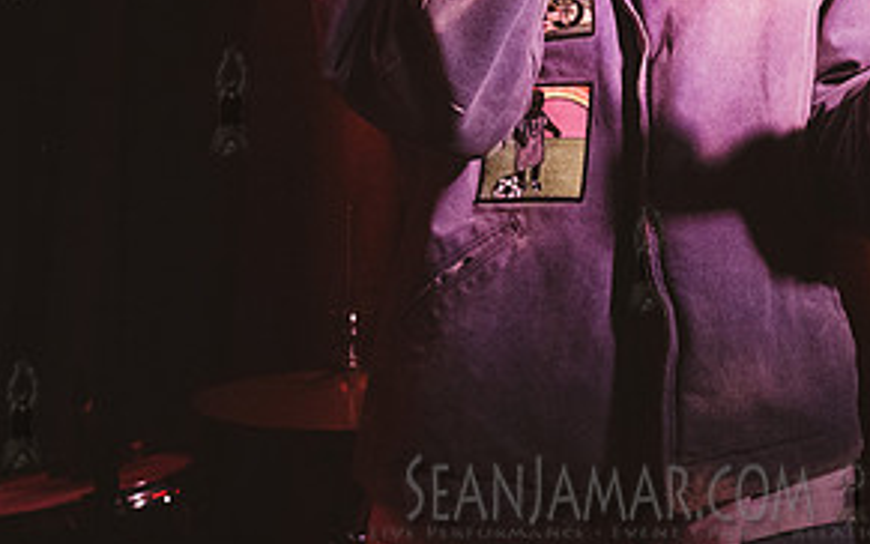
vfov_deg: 14.6
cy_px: -83
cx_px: 637
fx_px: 2063
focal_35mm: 87
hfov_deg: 23.6
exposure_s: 1/320
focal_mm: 38
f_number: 3.5
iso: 12800
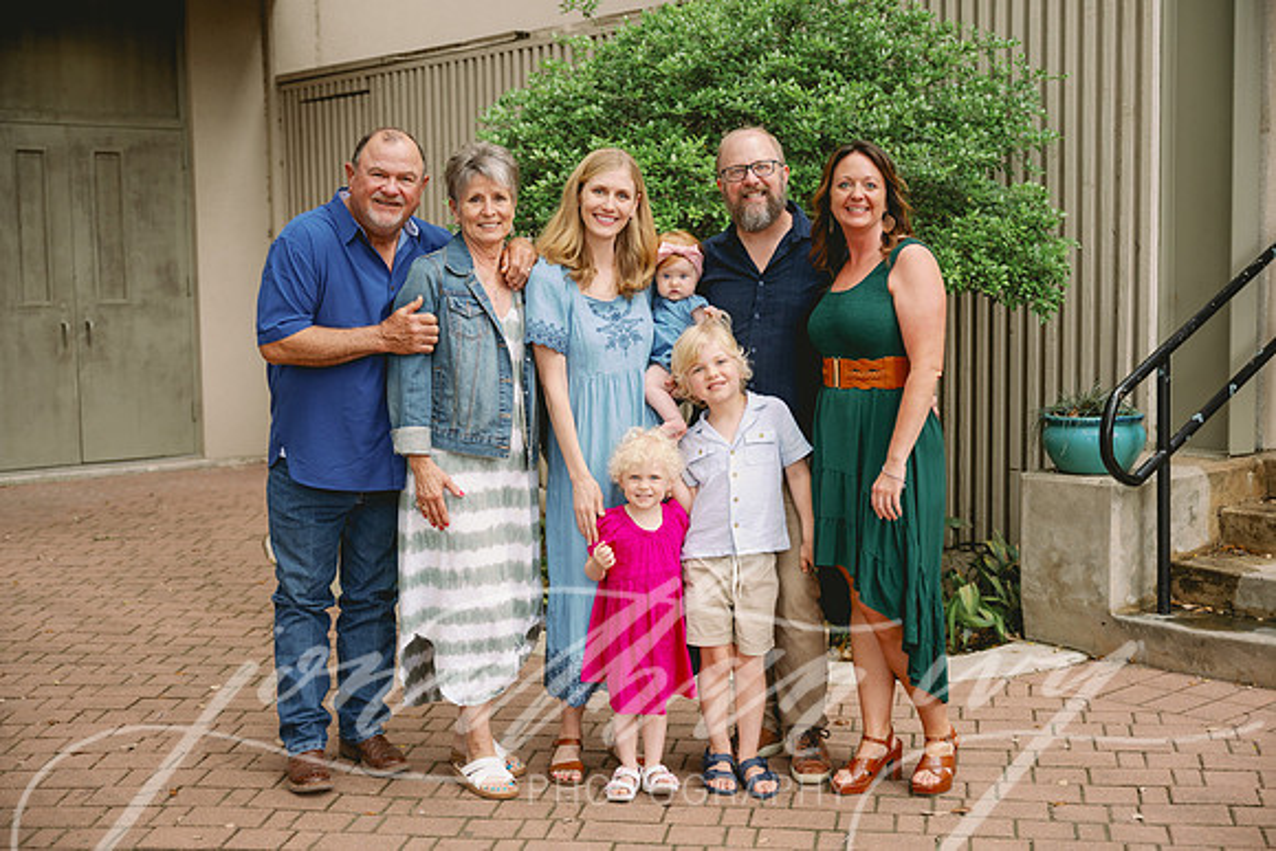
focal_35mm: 47
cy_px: 426
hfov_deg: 41.9
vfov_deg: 28.7
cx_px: 638
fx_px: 1666
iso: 320
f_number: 2.8
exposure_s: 1/250
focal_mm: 47
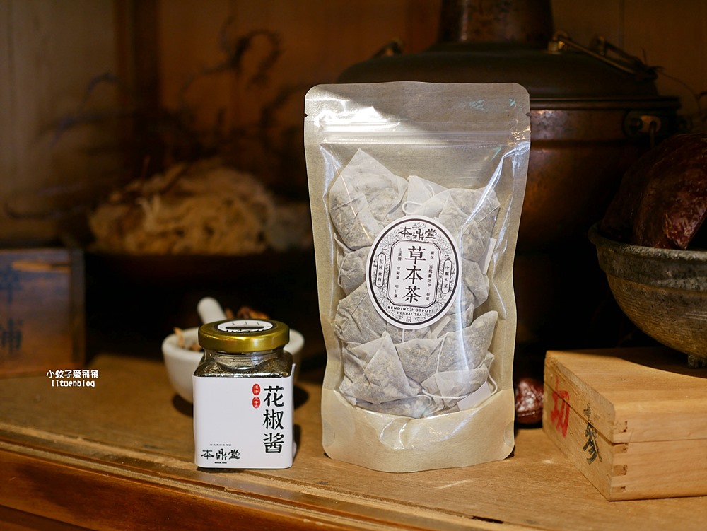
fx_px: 1022
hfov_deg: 38.2
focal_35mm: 50
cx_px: 354
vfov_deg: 29.1
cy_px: 266
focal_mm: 25
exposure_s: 1/60
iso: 250
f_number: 1.8
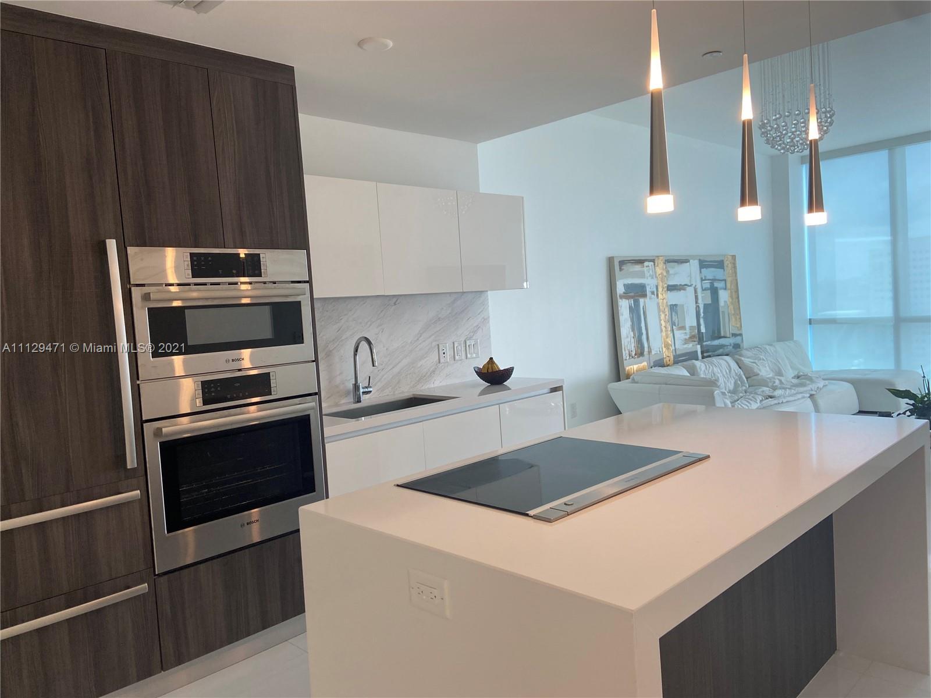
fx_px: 699
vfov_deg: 53.1
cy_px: 349
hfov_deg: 67.3
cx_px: 466
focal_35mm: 26
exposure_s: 1/120
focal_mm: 4.25
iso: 100
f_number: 1.8
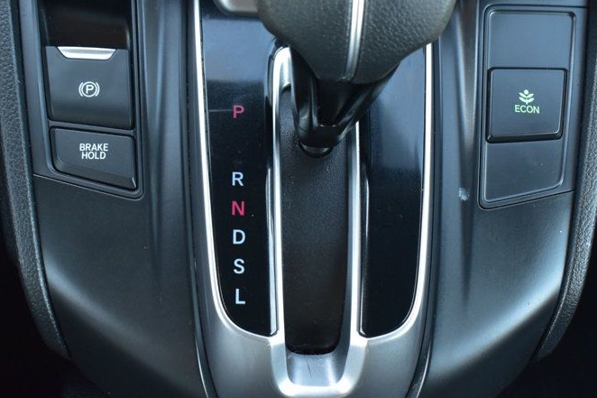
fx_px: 1078
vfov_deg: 20.9
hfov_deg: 30.9
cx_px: 336
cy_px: 183
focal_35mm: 65
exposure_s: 1/15
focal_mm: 28
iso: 1400
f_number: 6.3
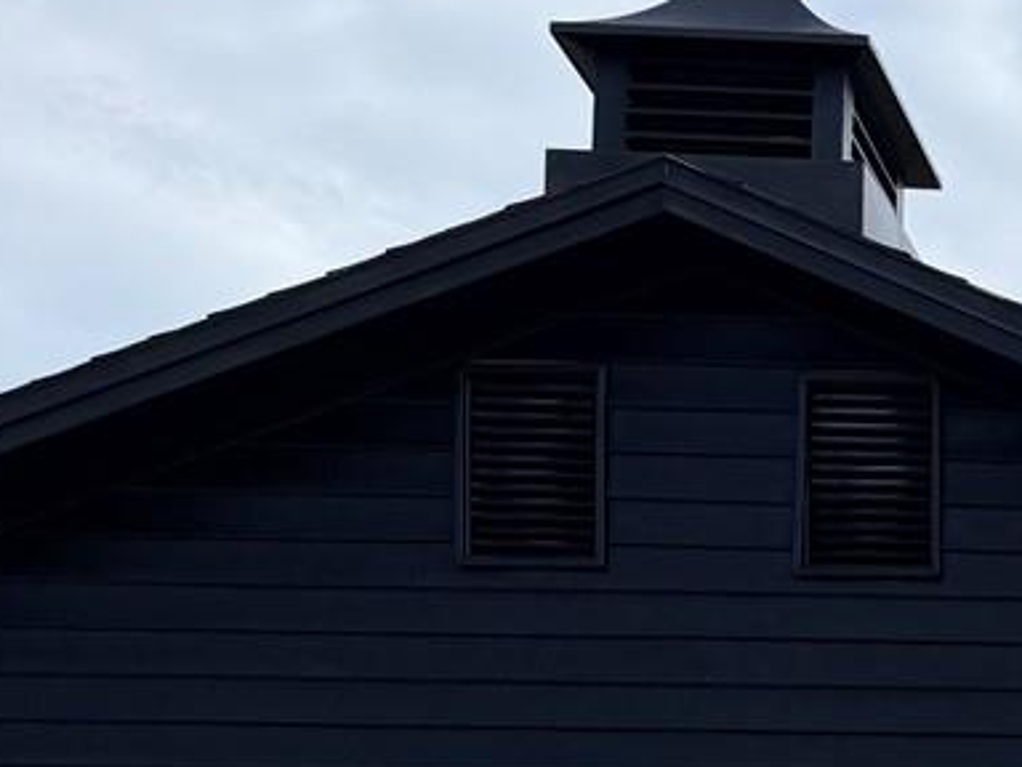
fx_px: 2952
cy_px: 1396
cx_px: 1940
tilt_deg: +2.8
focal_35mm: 100
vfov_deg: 13.3
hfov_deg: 16.0
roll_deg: +0.7
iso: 80
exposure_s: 1/4405
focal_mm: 6.76
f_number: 1.78
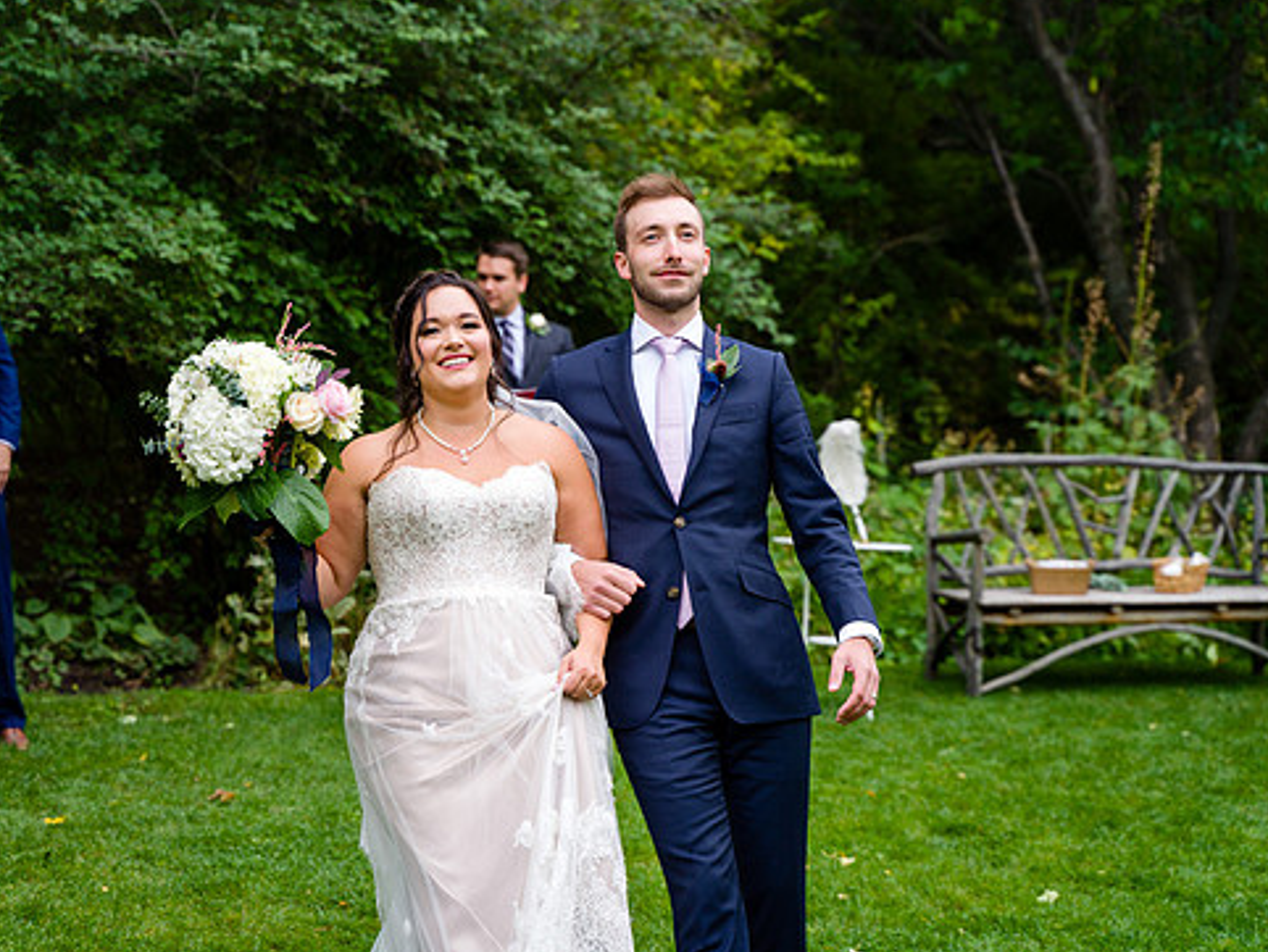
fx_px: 2969
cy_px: 469
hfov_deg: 24.1
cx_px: 571
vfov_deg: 18.2
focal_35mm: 81
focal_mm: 70
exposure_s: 1/125
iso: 200
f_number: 3.5
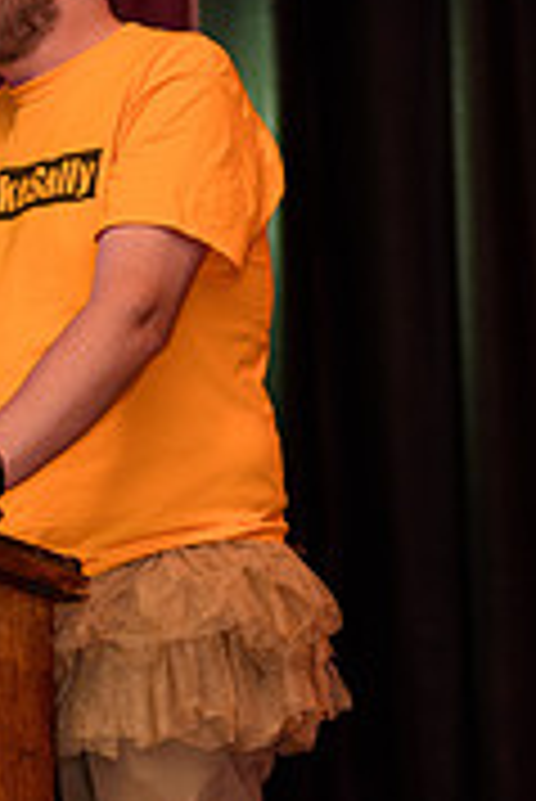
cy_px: 333
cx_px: -27
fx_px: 4792
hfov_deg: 6.4
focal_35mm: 215
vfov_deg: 9.6
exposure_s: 1/100
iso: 400
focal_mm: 85
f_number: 1.8
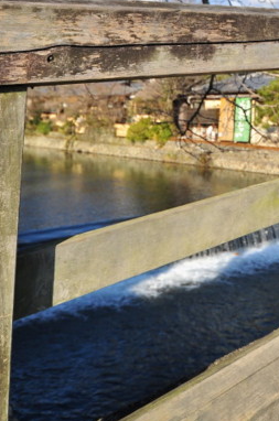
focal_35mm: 44
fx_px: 514
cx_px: 266
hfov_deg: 28.8
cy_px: 40
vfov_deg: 41.0
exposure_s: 1/1250
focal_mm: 14
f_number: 4.5
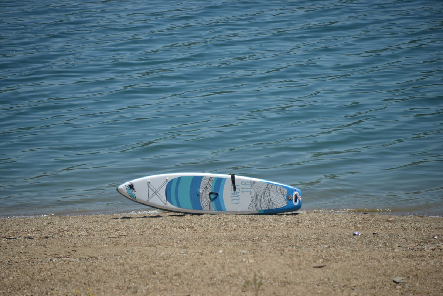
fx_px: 3077
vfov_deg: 5.5
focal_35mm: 250
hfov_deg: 8.2
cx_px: 222
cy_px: 148
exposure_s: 1/250
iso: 100
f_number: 5.6
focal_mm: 250
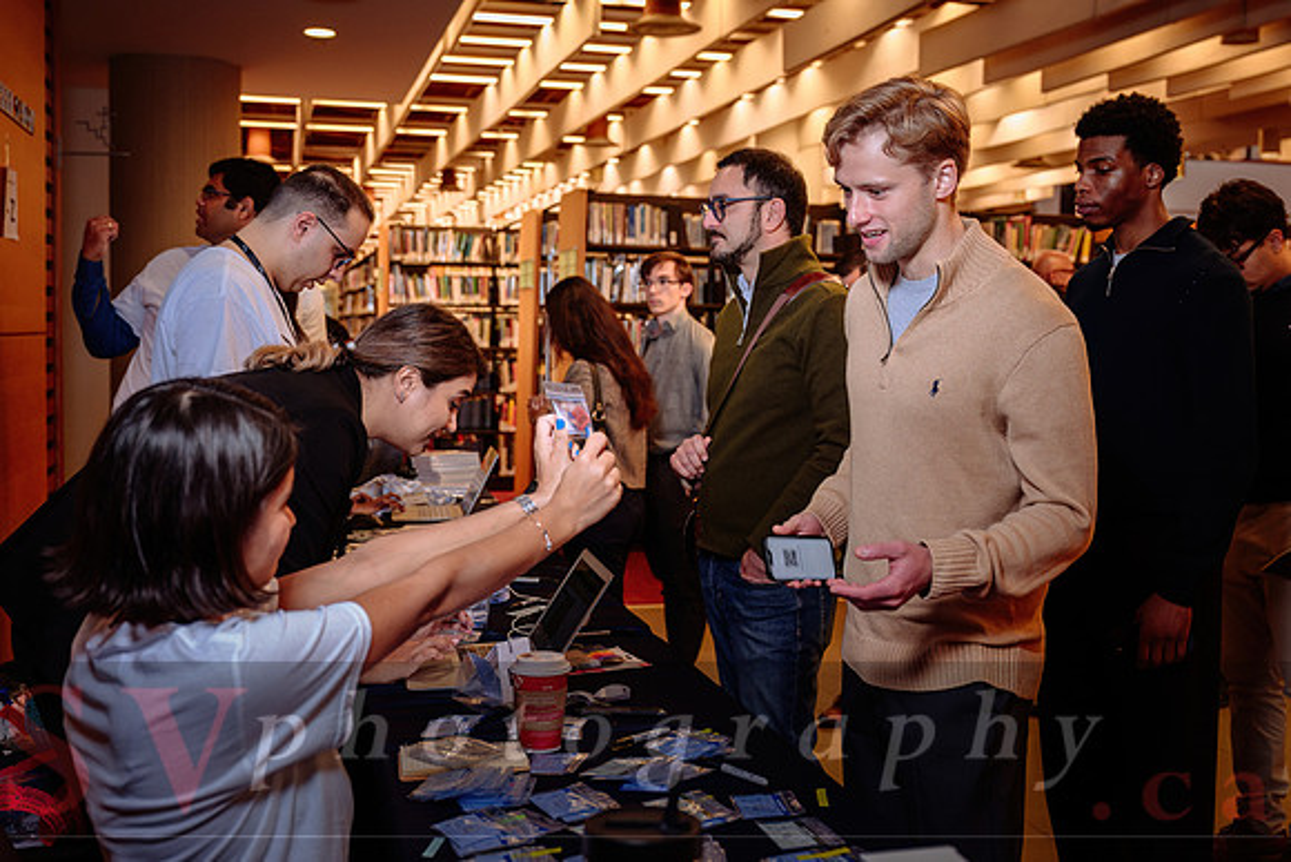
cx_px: 709
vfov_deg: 33.8
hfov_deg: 48.9
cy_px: 389
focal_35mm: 40
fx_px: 1418
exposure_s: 1/100
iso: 1000
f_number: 3.5
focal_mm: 36
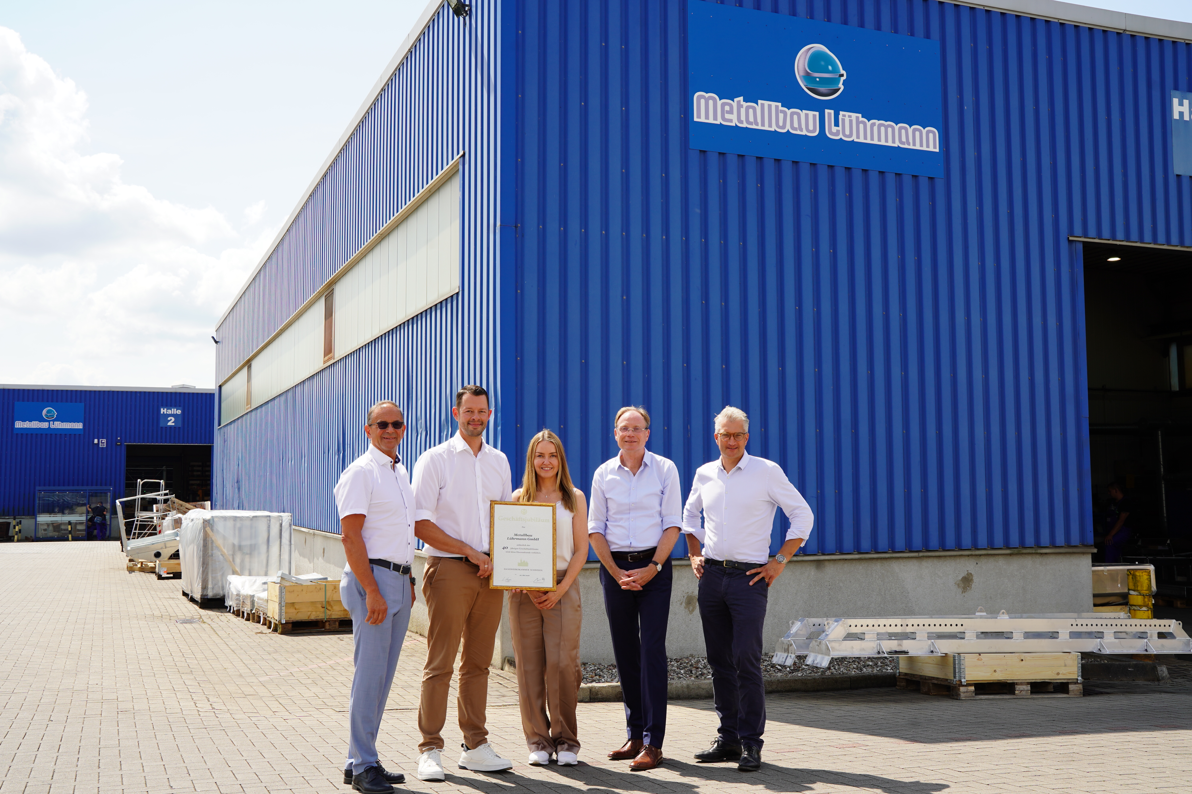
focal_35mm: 35
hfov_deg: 54.4
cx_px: 596
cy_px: 397
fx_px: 1159
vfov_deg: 37.9
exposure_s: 1/125
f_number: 9
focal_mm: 35
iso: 100
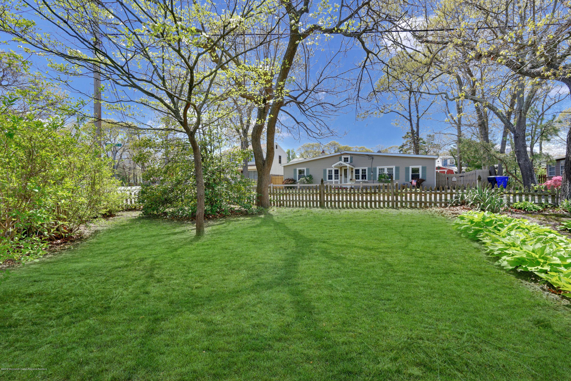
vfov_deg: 73.7
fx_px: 254
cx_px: 286
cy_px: 190
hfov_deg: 96.7
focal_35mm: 16
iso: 100
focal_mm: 16
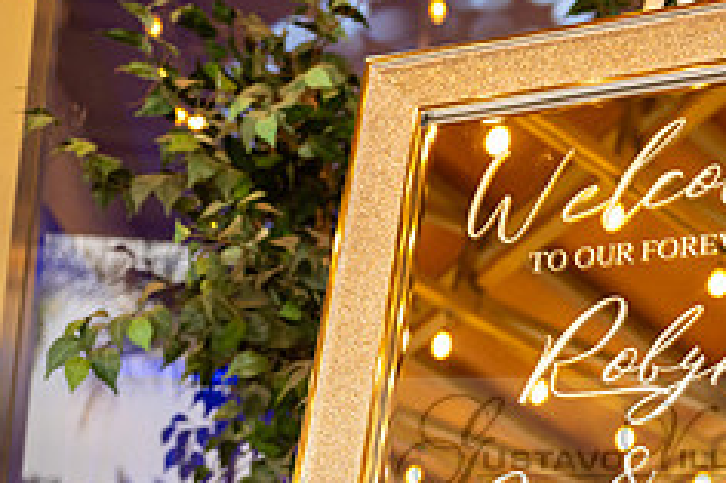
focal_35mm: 59
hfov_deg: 32.5
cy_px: 451
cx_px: 637
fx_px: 1189
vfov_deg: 22.3
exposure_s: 1/200
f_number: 2.8
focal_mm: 24
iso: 1000
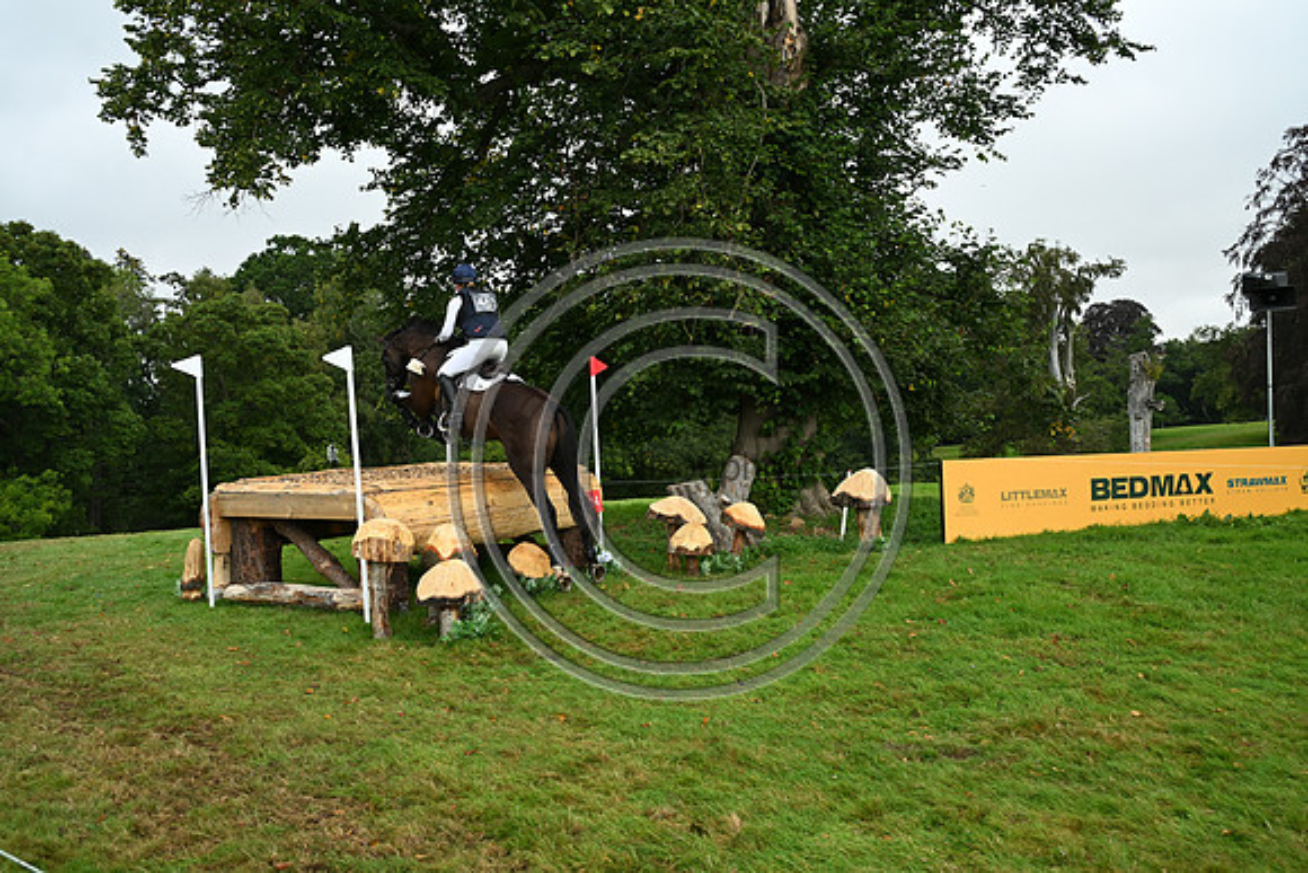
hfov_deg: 60.3
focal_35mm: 31
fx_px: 1127
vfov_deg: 42.3
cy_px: 436
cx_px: 654
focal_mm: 31
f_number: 4.5
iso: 1400
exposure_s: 1/1250
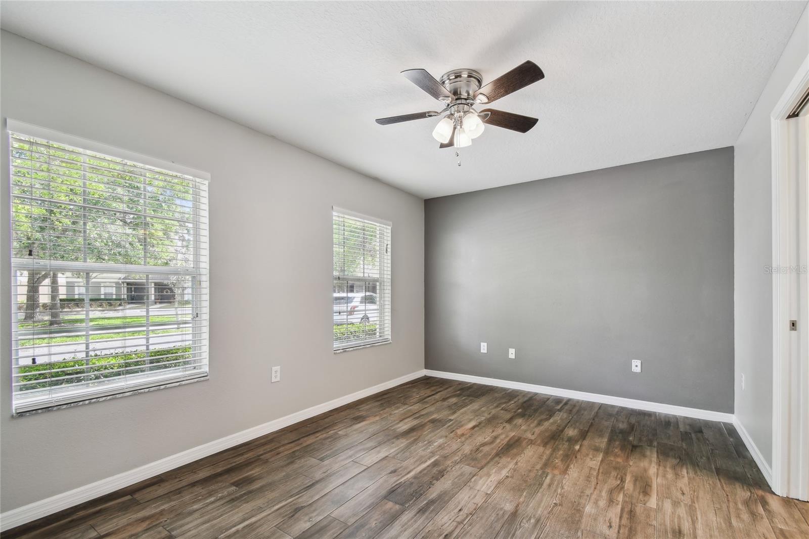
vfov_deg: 77.3
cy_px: 270
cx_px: 404
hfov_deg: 100.4
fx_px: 337
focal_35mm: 15
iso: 100
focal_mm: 10
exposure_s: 1/3.33
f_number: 7.1
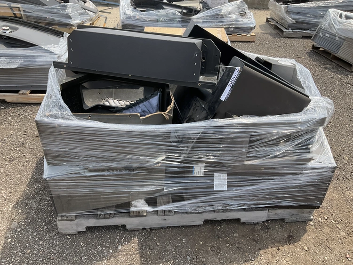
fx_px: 296
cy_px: 132
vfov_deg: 48.3
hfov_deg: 61.6
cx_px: 176
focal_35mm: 29
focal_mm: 3
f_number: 1.8
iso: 25
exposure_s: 1/842
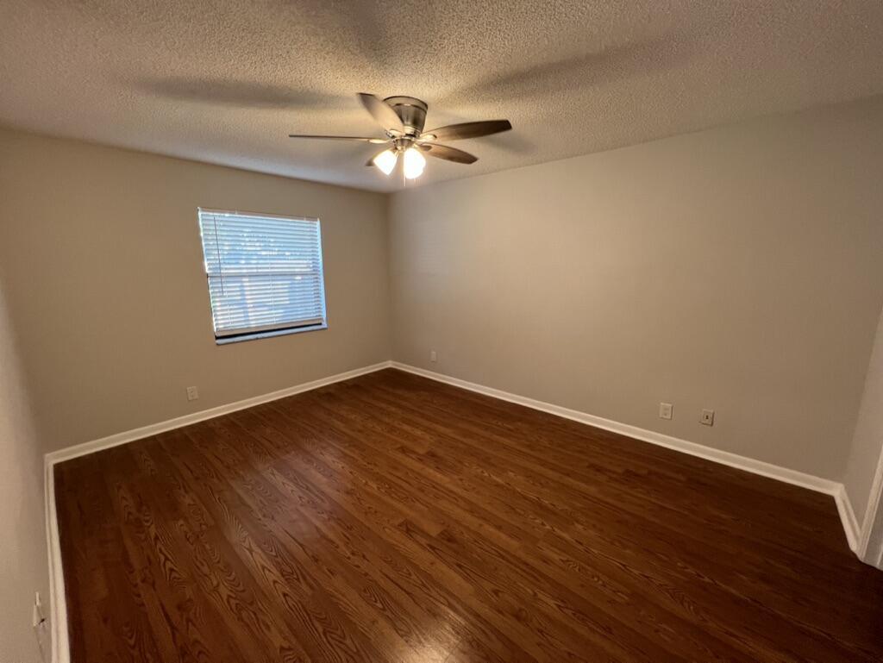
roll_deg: +0.6
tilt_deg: -11.0
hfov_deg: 106.2
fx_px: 332
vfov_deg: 90.0
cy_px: 332
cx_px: 442
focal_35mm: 13
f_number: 1.8
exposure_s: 1/60
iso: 125
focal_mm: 1.57
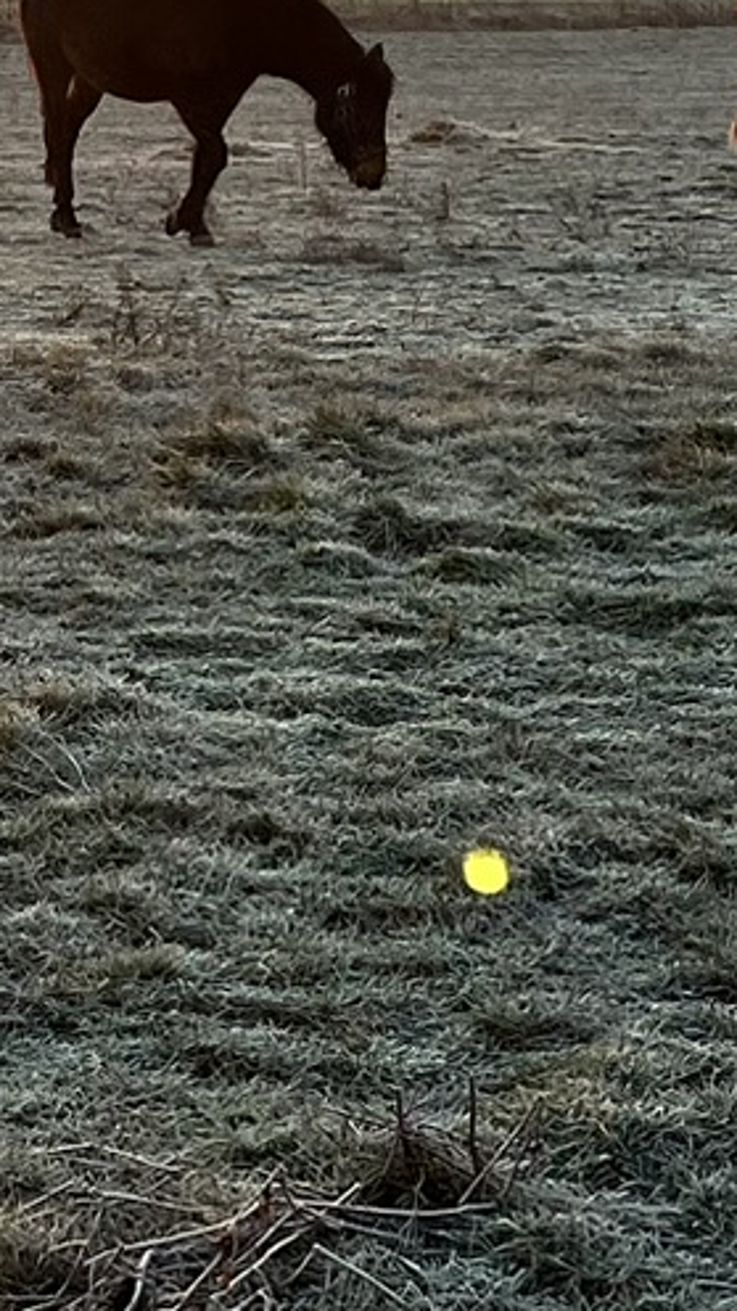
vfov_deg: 18.2
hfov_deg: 9.8
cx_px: -631
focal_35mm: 117
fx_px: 4065
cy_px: 386
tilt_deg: -6.1
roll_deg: +1.6
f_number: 1.6
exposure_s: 1/845
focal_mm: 5.1
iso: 50
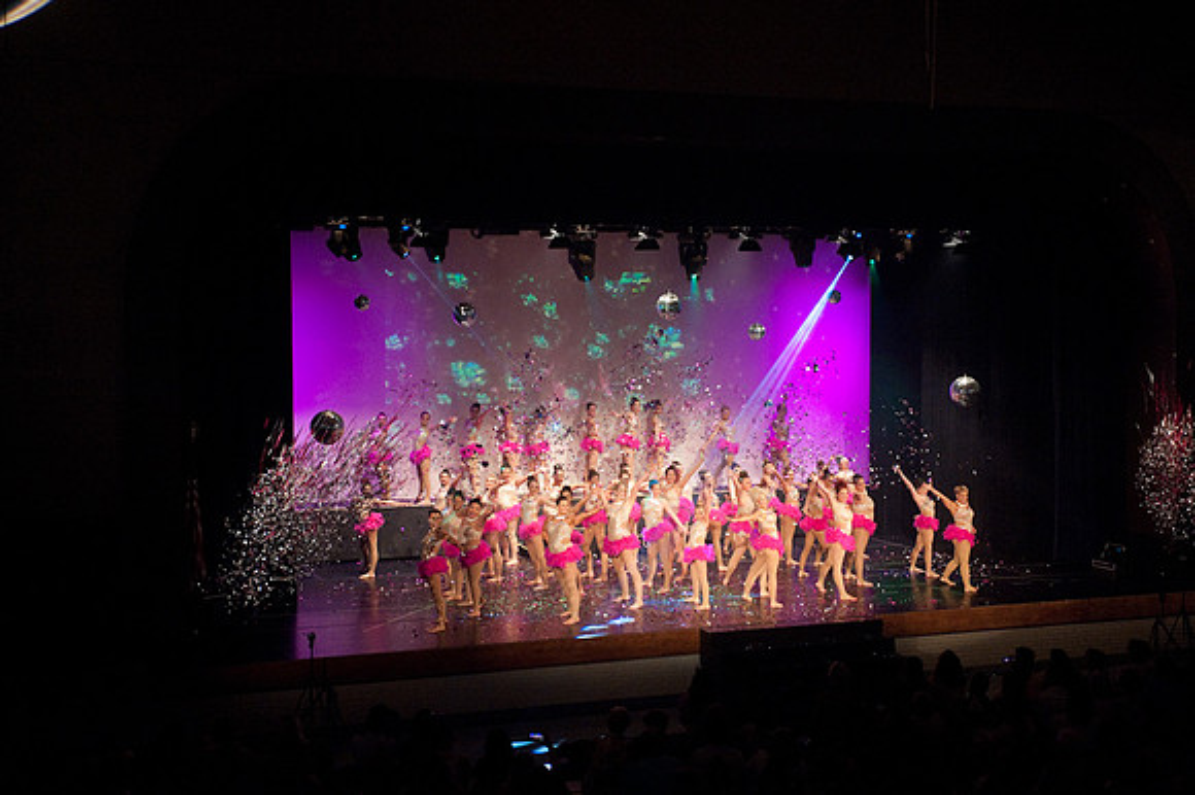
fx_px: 1592
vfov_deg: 28.0
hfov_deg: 41.1
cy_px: 398
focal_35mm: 48
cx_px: 598
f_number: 4
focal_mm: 48
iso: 3200
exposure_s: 1/200
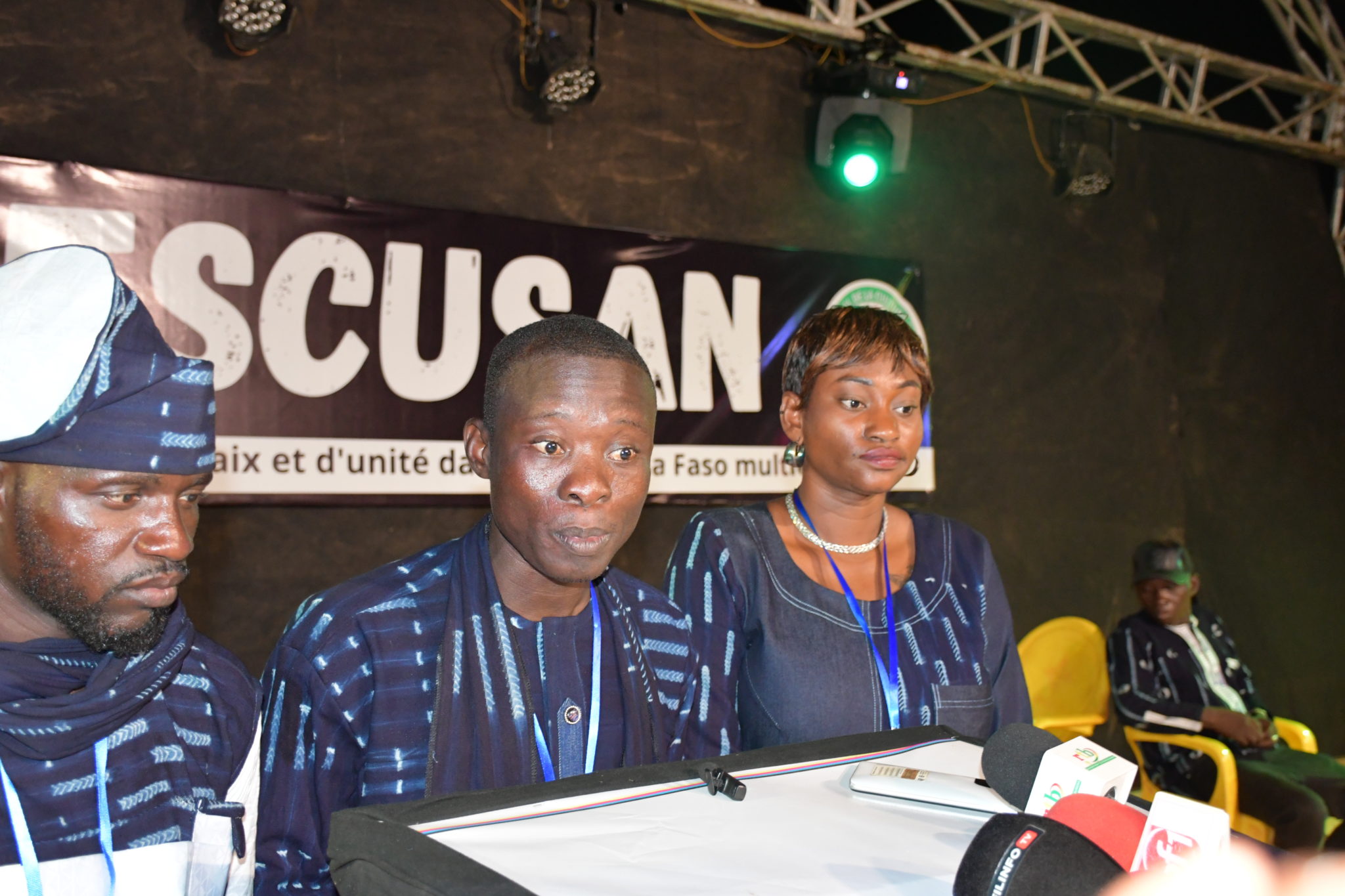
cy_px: 448
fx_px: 1494
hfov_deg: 48.5
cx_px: 672
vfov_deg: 33.4
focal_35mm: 40
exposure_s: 1/60
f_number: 4
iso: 2500
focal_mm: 27
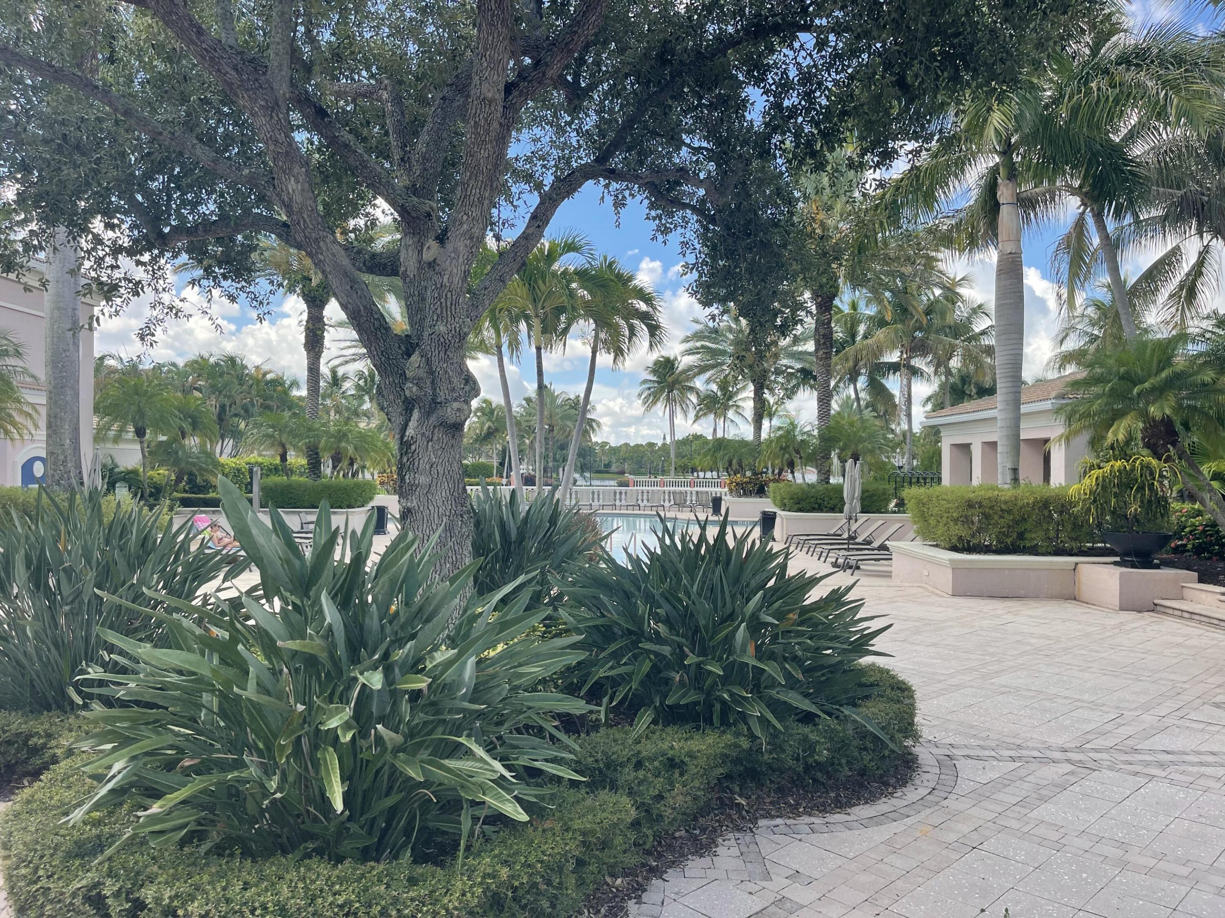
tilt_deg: +0.4
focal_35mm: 25
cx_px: 612
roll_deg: -1.1
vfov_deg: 54.9
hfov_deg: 69.4
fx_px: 885
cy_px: 459
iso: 32
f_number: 1.6
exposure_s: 1/938
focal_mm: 5.1
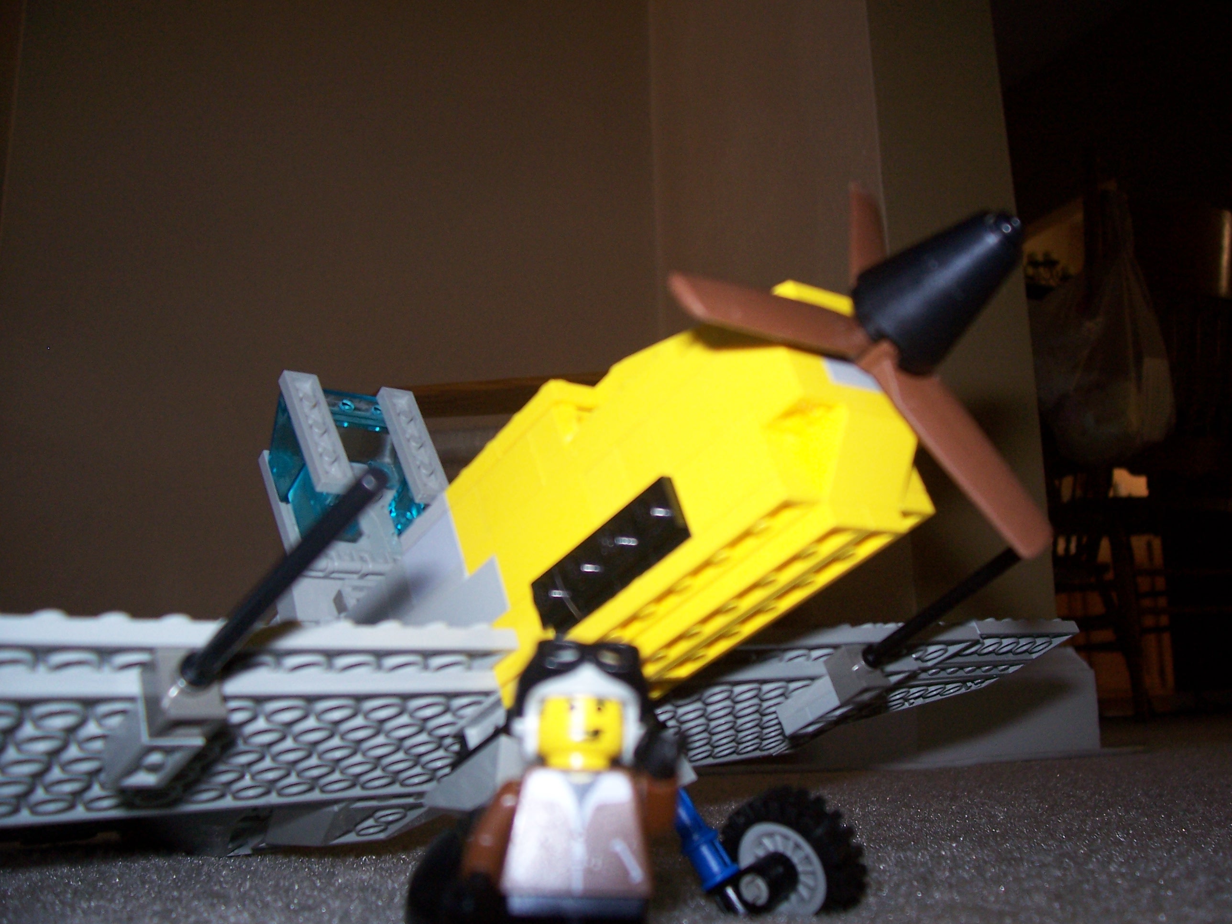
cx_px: 616
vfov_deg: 41.8
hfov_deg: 54.0
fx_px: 1210
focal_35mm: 34
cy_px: 462
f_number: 2.7
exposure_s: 1/60
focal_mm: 5.6
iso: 125
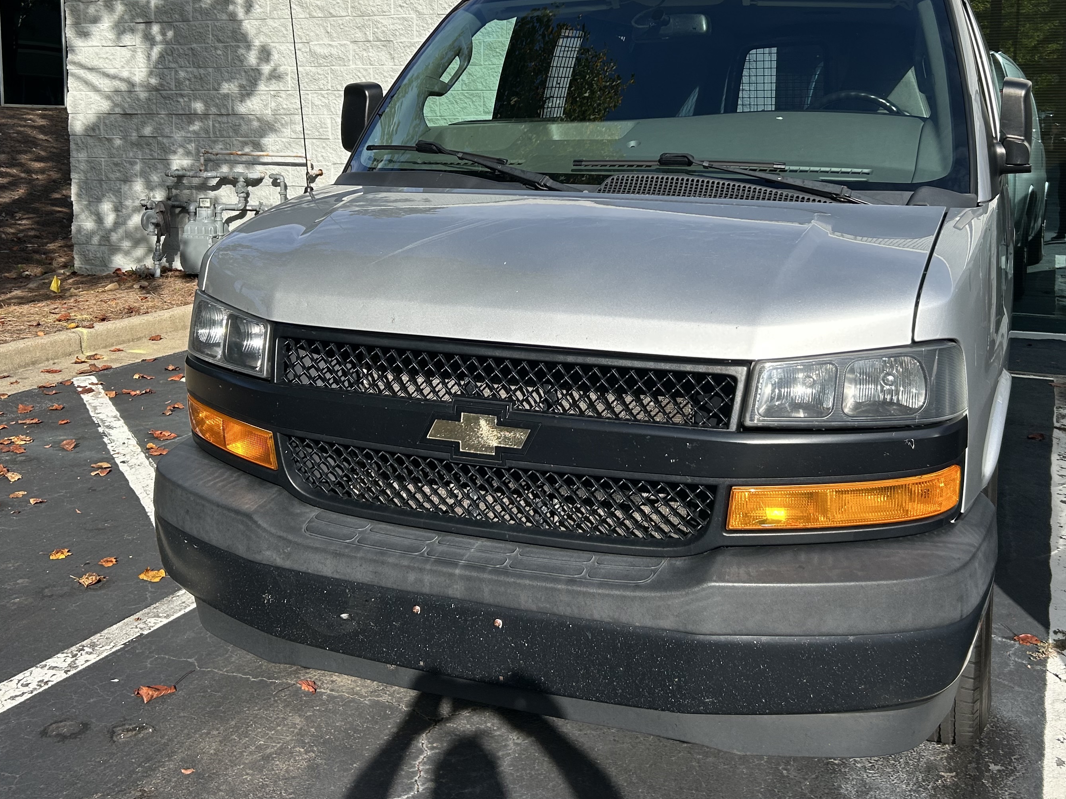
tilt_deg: -4.7
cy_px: 255
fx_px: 1201
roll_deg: +0.4
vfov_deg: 36.4
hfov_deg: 47.8
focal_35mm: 39
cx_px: 578
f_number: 1.5
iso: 50
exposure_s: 1/4630
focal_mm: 5.7
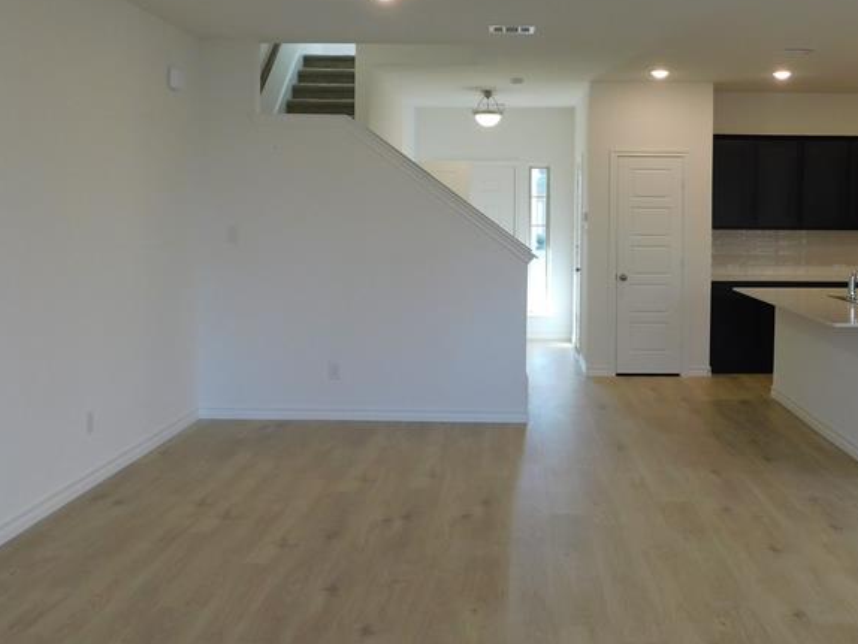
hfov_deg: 45.5
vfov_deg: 35.0
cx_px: 522
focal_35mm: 41
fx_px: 1017
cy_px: 241
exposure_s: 1/50
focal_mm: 4
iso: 125
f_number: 3
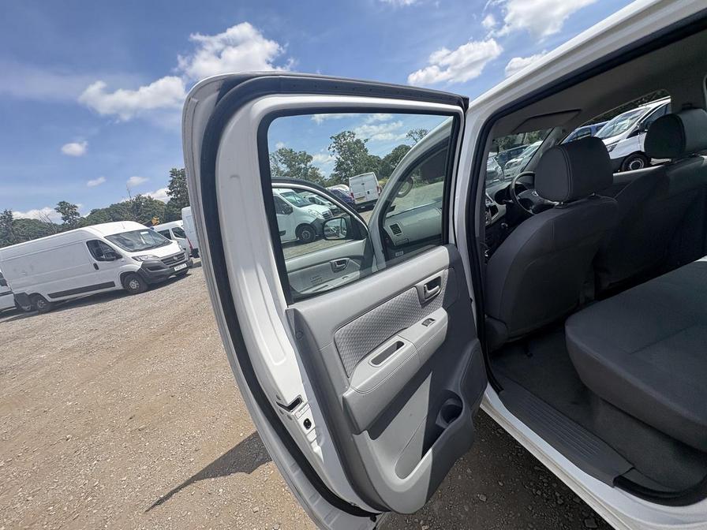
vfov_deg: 85.7
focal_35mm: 14
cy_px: 265
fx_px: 286
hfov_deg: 102.1
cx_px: 354
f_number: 2.2
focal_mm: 2.22
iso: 50
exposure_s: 1/1178
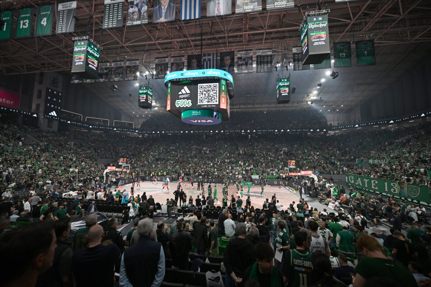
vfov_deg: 81.2
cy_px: 144
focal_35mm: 14
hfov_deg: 104.3
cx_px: 216
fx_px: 168
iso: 900
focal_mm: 14
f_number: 4
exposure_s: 1/200
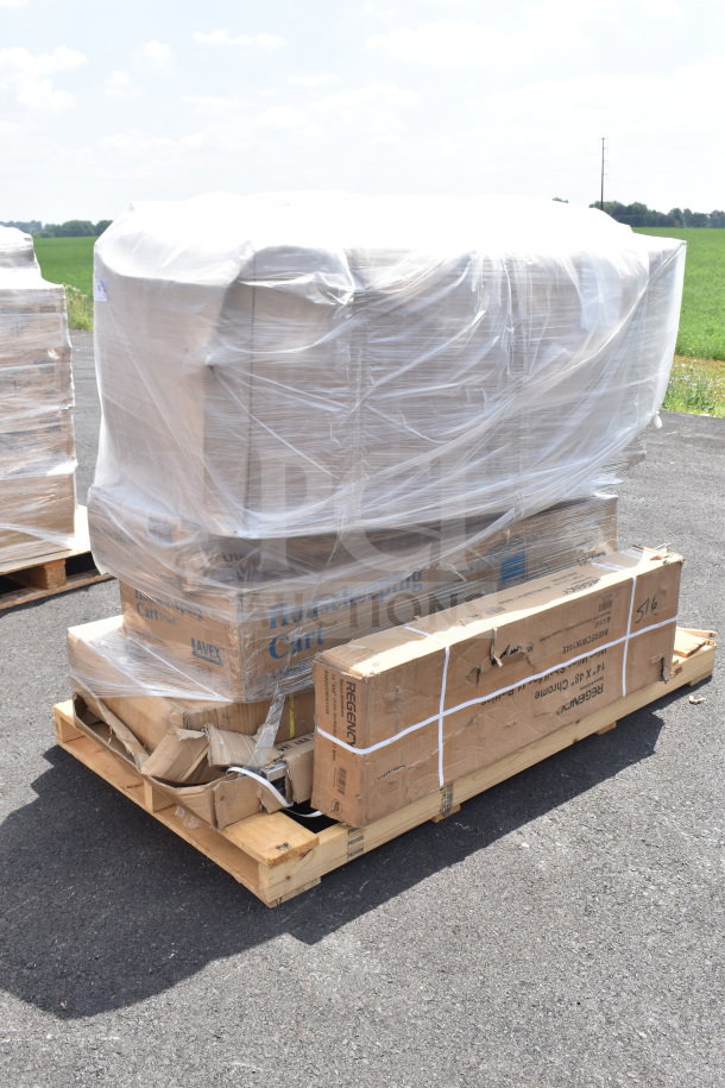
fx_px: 997
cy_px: 544
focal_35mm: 33
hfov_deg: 40.0
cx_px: 362
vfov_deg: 57.2
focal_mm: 22
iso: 200
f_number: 8
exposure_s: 1/250
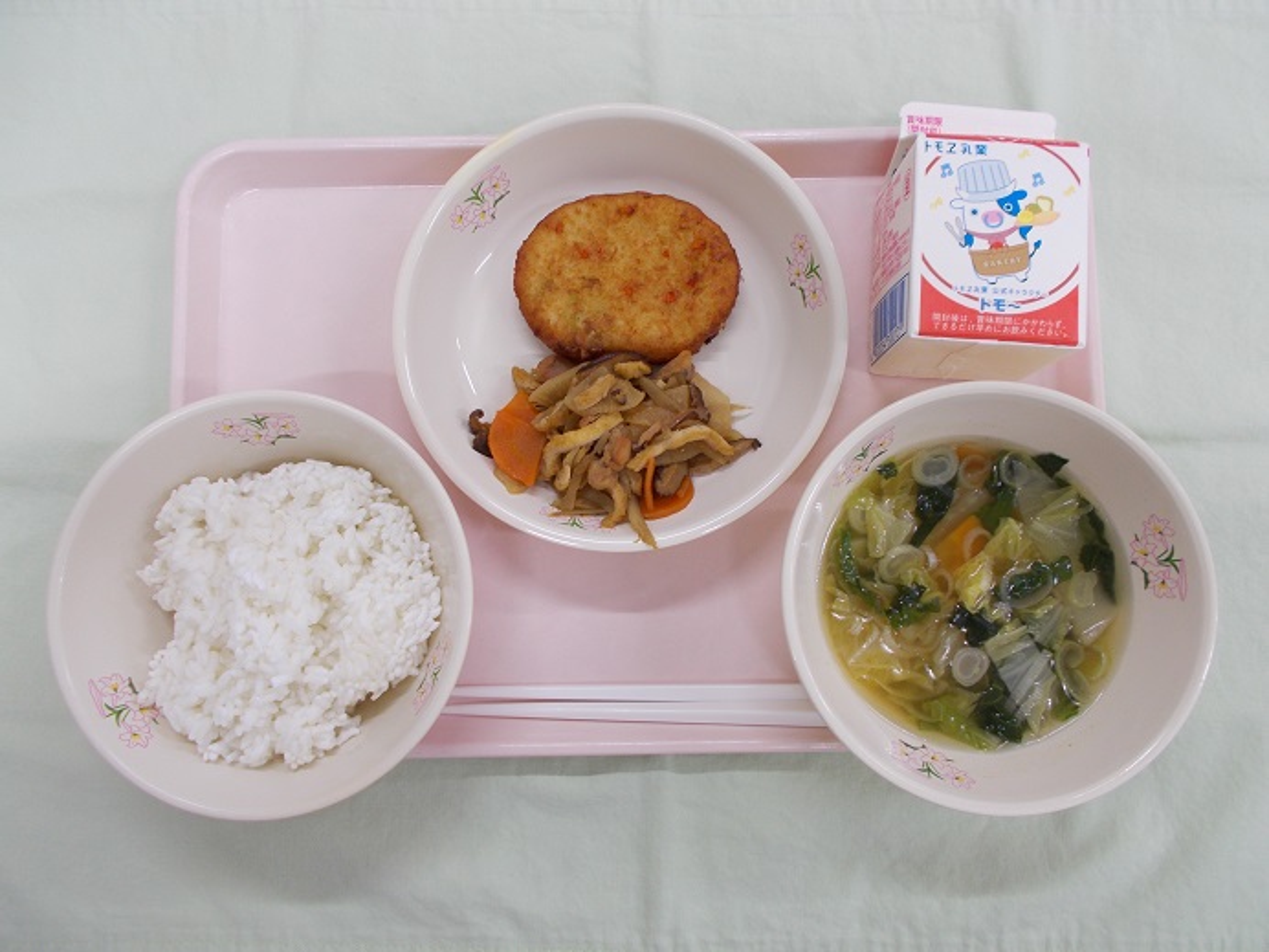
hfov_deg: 67.3
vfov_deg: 53.1
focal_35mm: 26
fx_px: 953
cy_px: 476
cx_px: 634
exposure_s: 1/30
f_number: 3.2
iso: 80
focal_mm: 4.6
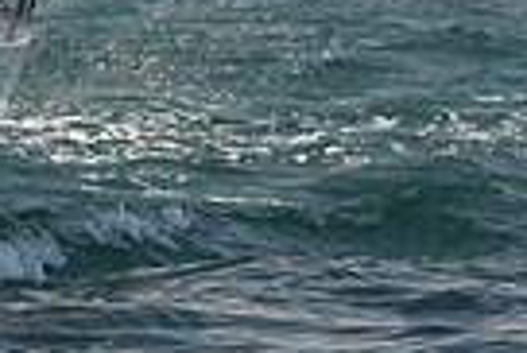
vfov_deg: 3.8
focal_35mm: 362
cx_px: -500
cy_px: -48
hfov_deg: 5.6
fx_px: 5305
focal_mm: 85
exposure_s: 1/800
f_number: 4.5
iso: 250
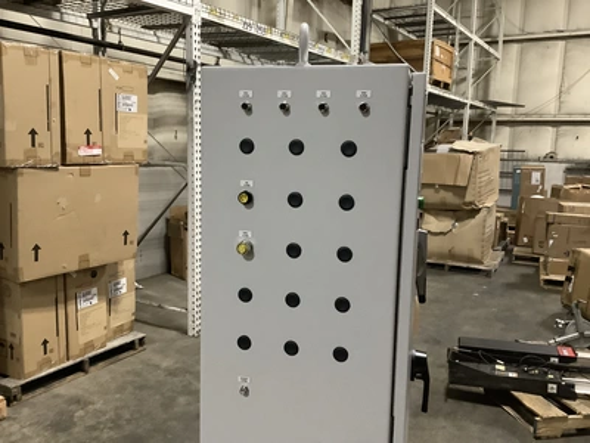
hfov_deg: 58.4
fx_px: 528
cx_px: 295
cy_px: 222
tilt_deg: -9.0
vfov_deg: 45.4
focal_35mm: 31
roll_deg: -1.9
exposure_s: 1/30
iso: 400
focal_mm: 3.3
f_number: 2.4
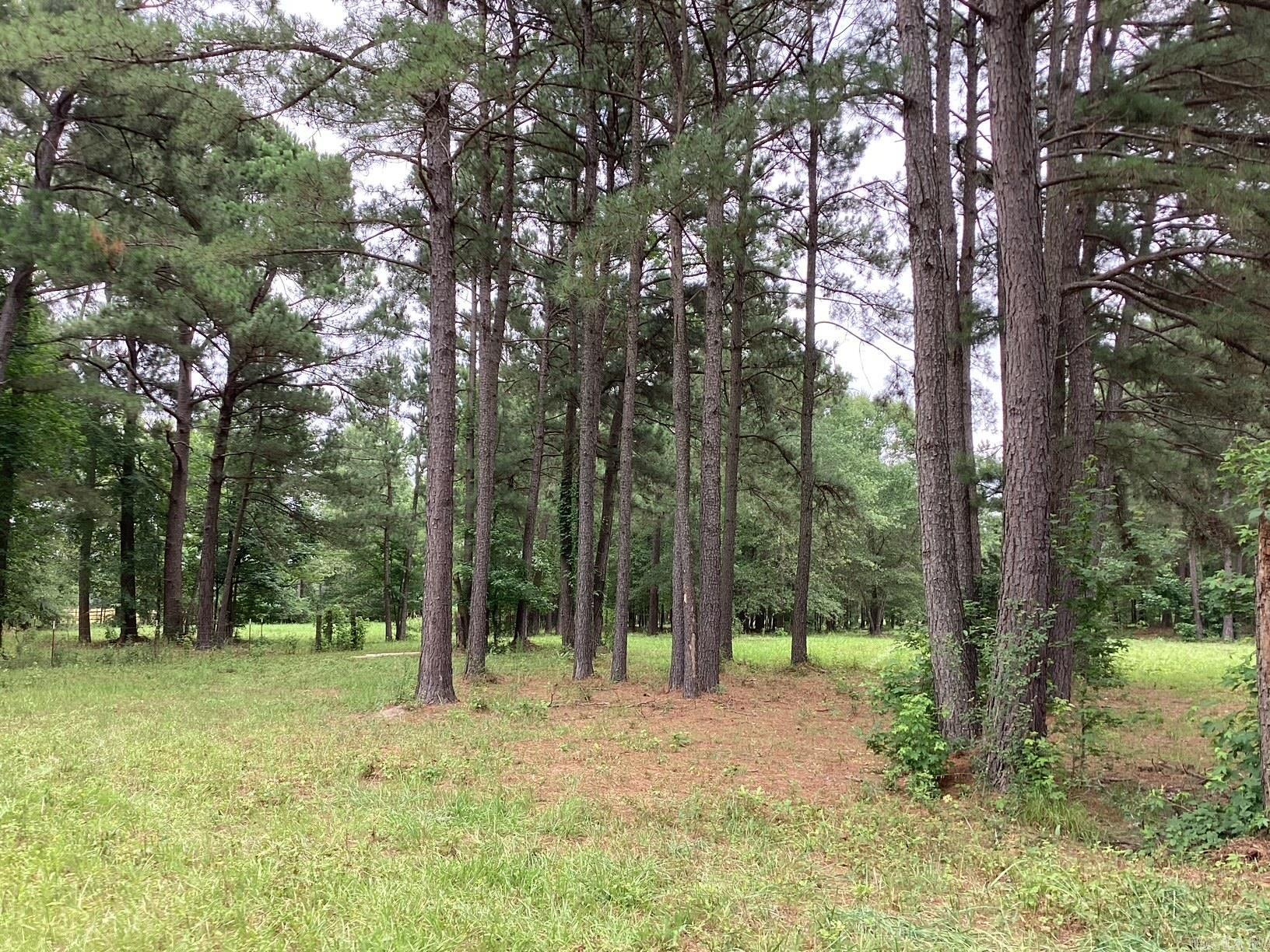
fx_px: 1137
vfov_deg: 45.4
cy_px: 476
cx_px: 635
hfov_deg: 58.4
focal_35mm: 31
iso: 25
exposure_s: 1/154
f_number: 2.4
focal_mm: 3.3
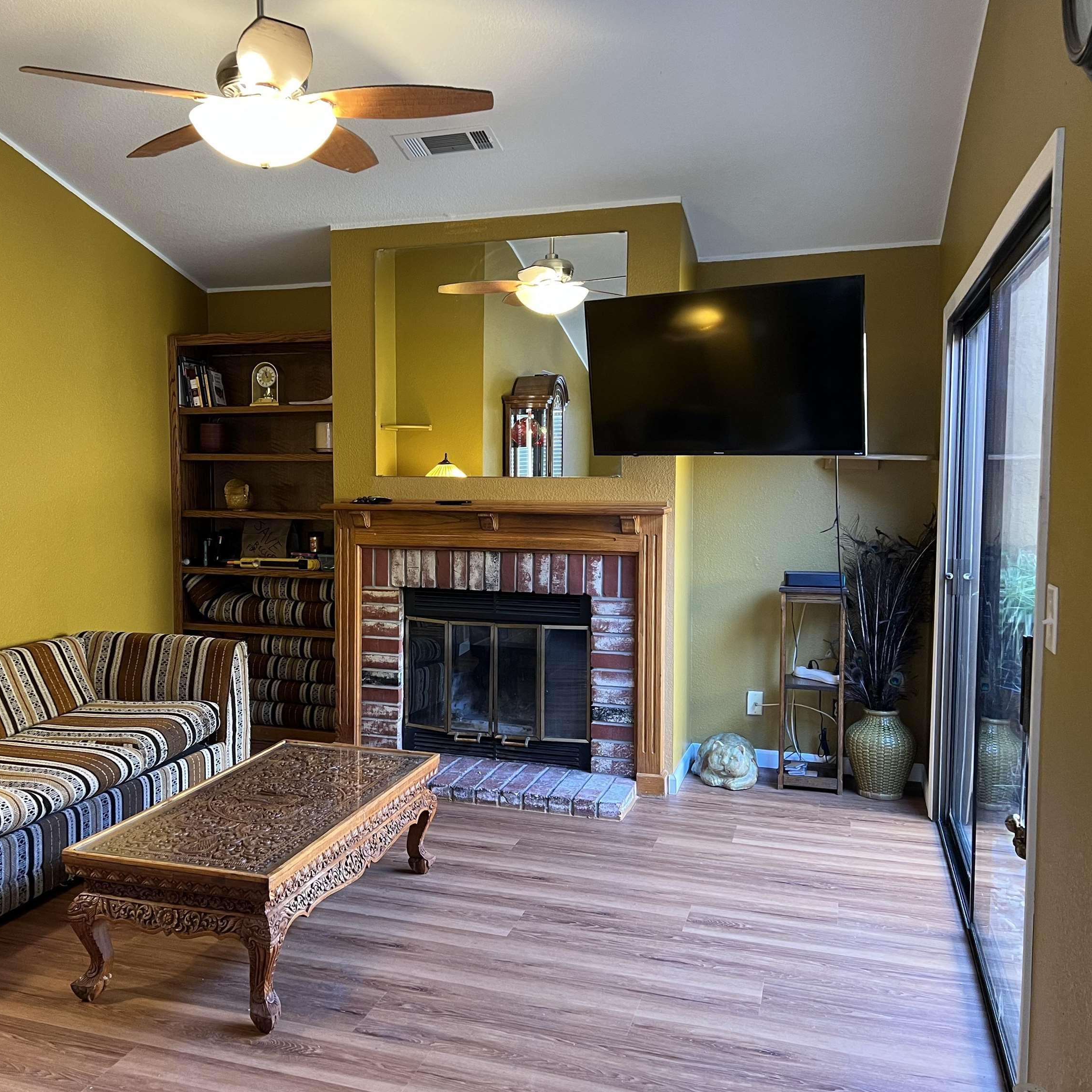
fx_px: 1106
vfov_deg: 52.5
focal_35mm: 31
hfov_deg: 52.1
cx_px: 424
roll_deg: +0.0
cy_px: 550
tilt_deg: -4.8
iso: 200
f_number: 1.5
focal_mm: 5.7
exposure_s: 1/60
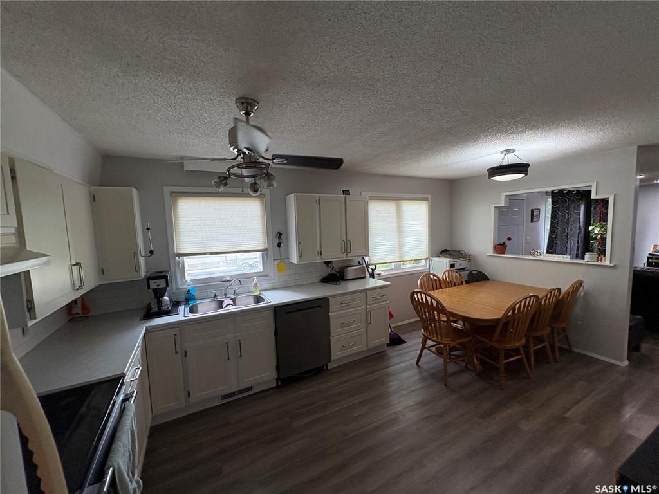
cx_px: 330
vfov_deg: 85.7
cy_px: 247
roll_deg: +1.8
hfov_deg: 102.1
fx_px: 267
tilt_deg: -4.4
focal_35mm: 14
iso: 125
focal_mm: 2.22
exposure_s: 1/120
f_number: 2.2
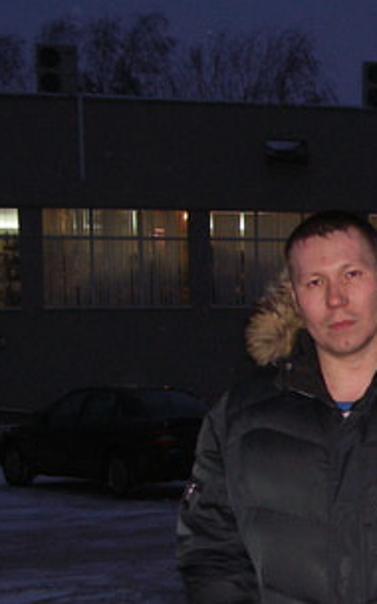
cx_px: 577
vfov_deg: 25.5
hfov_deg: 15.4
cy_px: 566
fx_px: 1282
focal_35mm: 78
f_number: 2.8
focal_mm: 7.2
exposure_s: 1/50
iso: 200
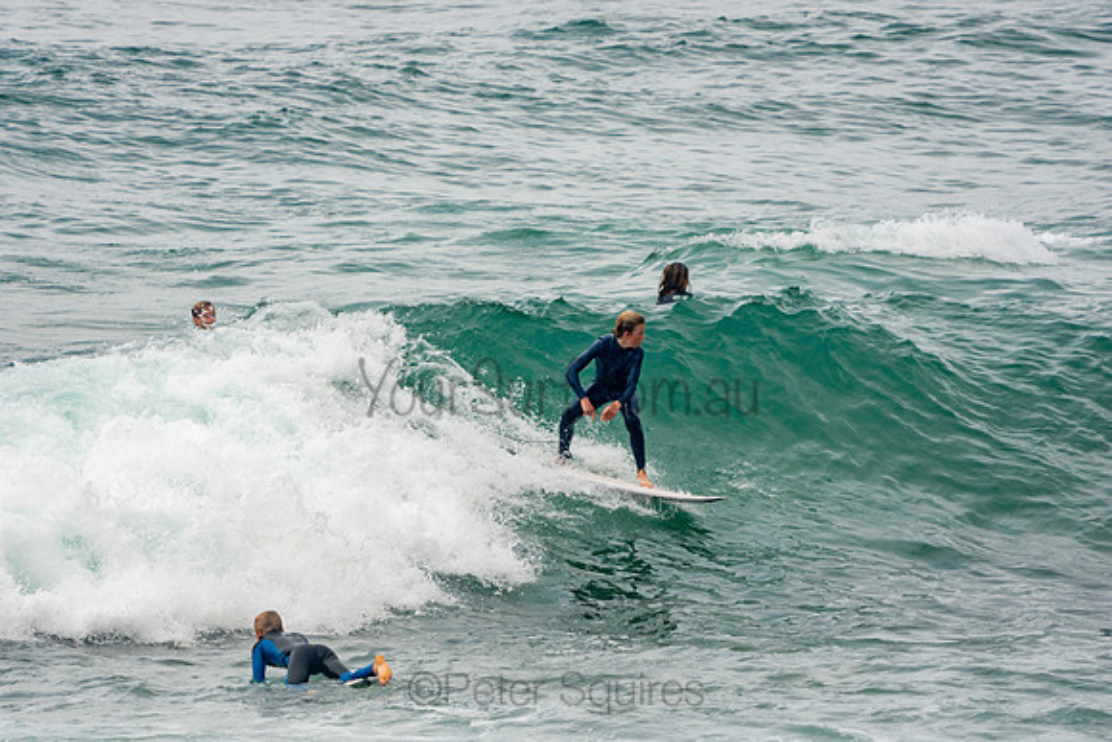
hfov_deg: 6.5
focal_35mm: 315
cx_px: 556
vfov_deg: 4.4
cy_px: 371
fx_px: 9732
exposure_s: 1/1250
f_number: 5.6
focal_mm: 210
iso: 220
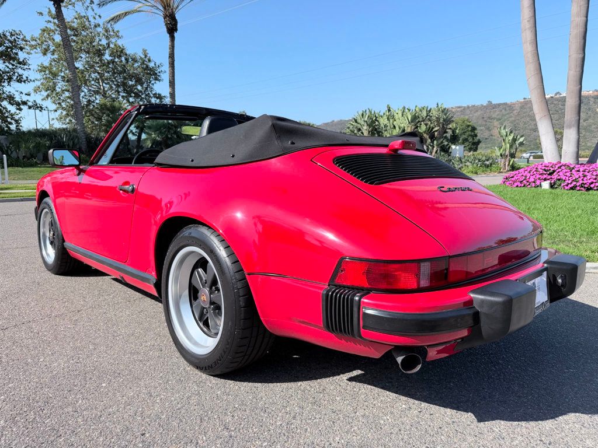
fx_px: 415
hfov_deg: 71.6
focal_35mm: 24
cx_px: 299
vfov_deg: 56.8
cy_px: 224
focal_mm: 6.76
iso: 80
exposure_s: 1/3021
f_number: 1.78
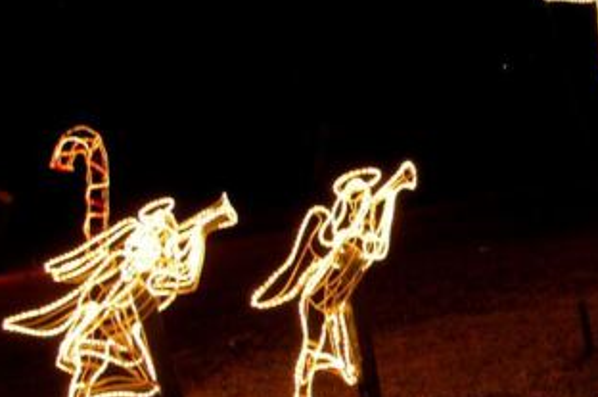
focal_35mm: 83
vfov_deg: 16.4
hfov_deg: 23.5
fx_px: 1377
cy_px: 231
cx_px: 590
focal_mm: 27
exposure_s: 1/5
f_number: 5
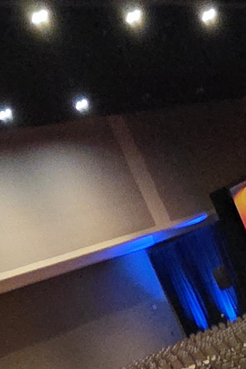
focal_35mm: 71
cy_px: 622
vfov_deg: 21.3
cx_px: 361
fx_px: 728
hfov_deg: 17.4
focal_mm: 2.2
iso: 1250
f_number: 2.2
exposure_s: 1/30
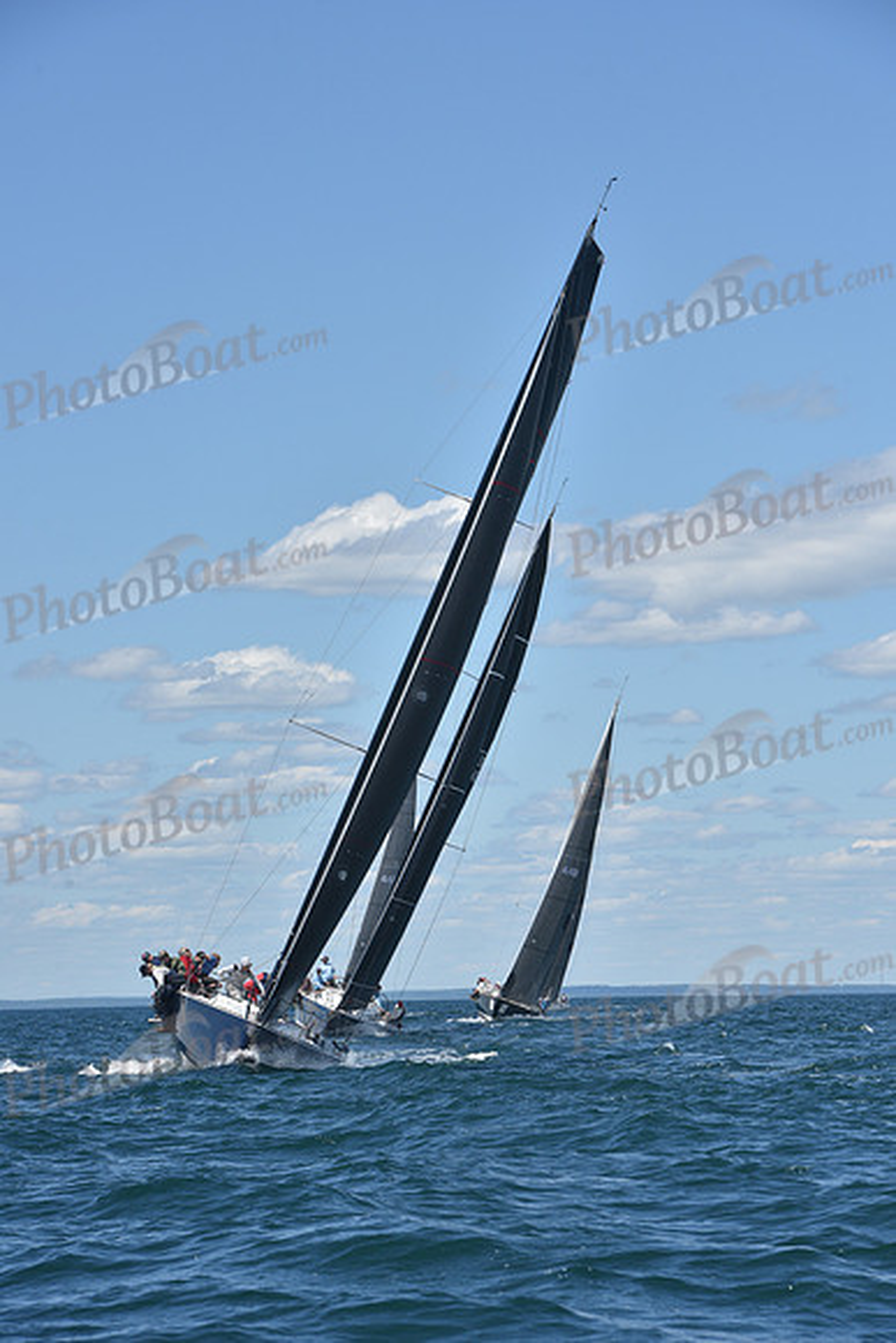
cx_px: 448
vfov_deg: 14.7
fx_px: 5223
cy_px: 672
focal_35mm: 140
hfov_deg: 9.8
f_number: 10
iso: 250
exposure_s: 1/800
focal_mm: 140
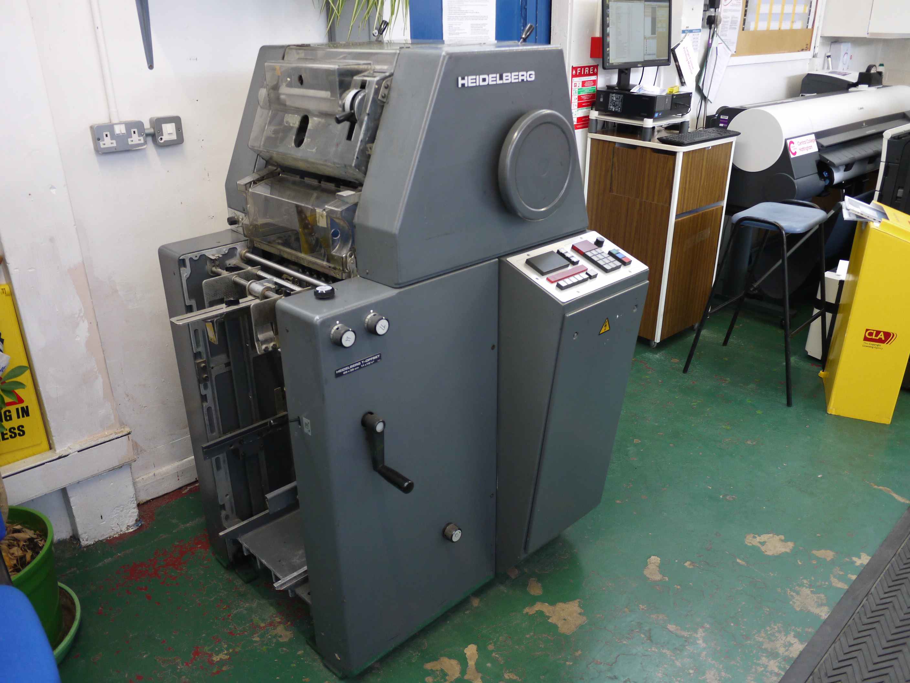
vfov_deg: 49.7
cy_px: 342
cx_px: 455
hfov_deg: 63.4
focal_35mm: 28
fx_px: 736
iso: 400
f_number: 2.5
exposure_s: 1/60
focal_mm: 14
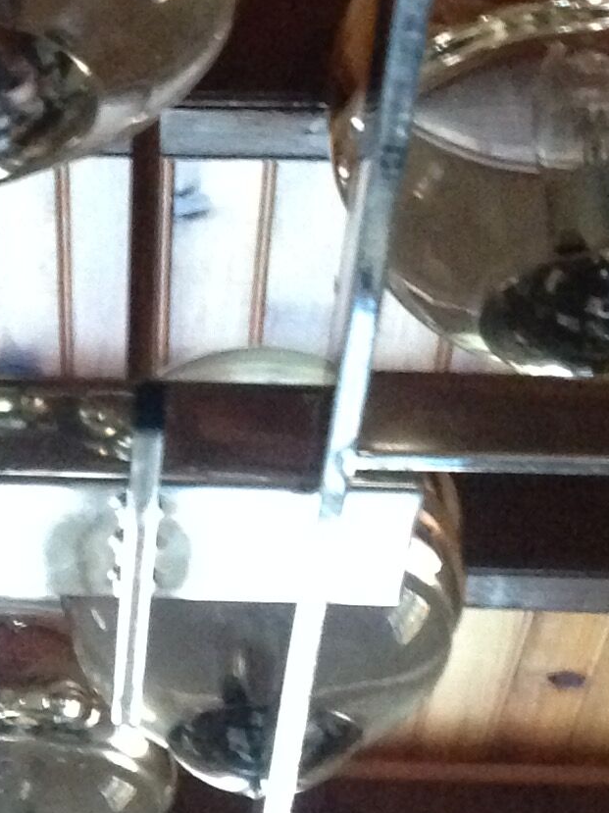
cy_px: 38
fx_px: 3052
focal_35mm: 130
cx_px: 123
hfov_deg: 11.4
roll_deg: -0.4
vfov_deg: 15.0
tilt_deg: +34.8
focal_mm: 4.12
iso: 500
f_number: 2.4
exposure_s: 1/15
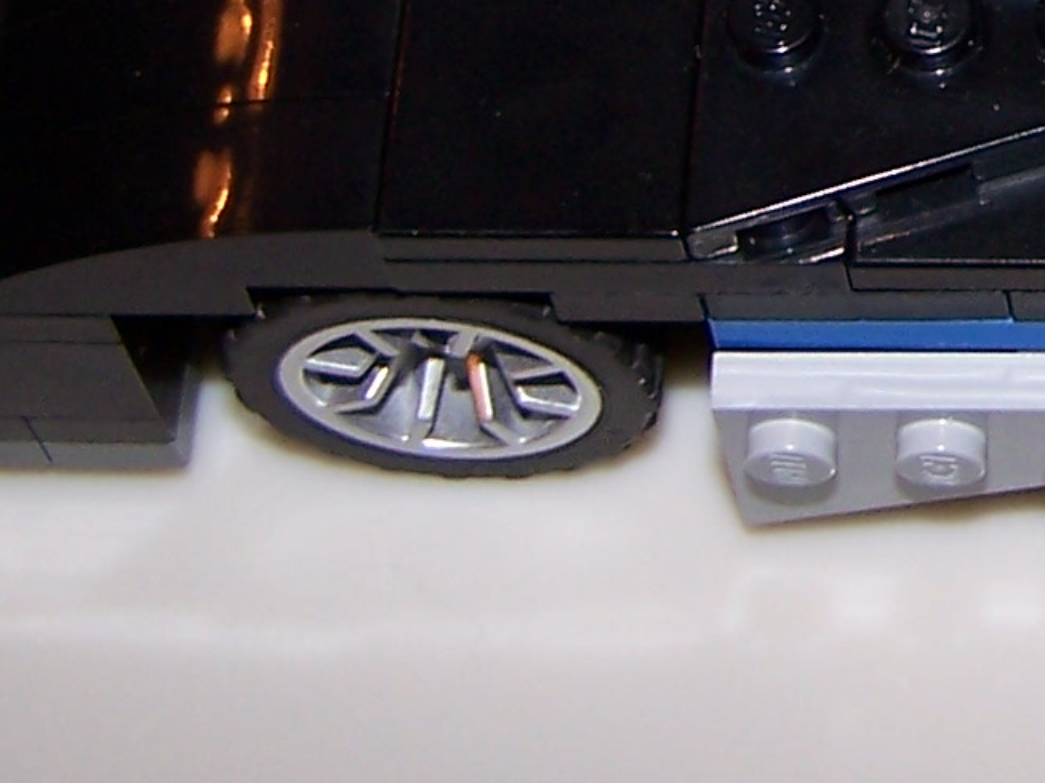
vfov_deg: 9.7
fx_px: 4526
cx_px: 1455
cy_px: -314
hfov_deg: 12.6
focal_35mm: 150
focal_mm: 6.3
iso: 80
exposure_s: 1/60
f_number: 2.8
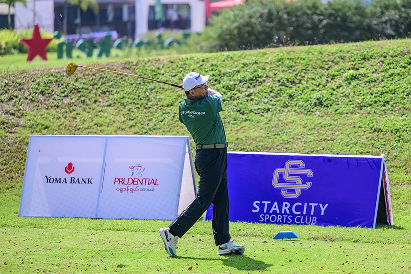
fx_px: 1712
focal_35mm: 150
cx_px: 206
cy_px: 137
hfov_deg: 13.7
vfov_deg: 9.1
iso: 450
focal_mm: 150
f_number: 2.8
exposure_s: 1/6400
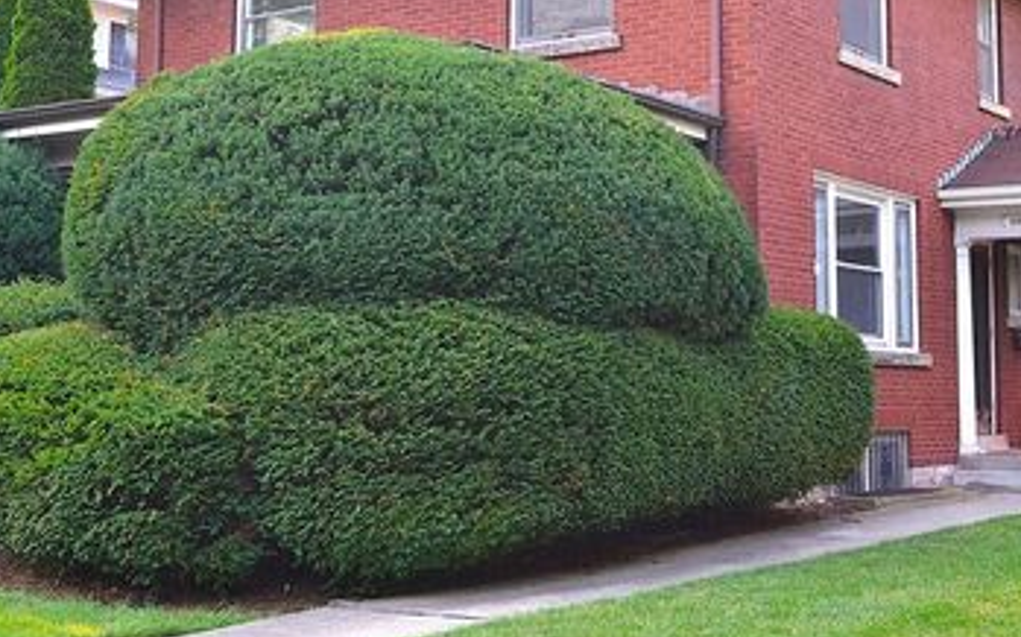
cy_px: 177
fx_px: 1586
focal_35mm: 57
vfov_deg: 22.6
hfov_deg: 35.6
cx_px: 611
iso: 800
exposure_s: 1/100
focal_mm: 26
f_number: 8
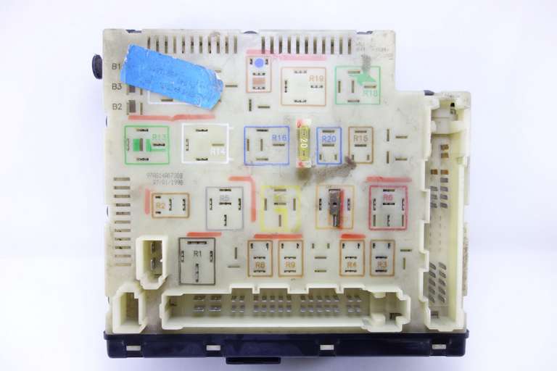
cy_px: 186
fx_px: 433
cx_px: 278
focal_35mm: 28
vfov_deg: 46.4
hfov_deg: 65.5
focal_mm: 10.4
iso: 125
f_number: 1.8
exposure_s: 1/100
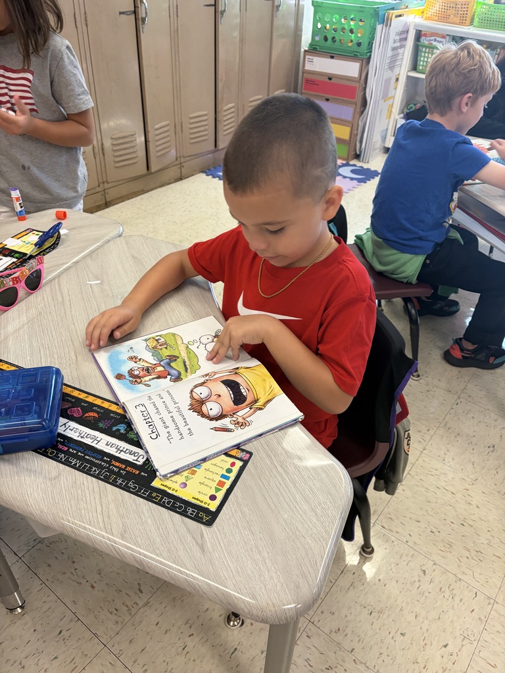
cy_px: 336
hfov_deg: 53.1
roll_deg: -5.5
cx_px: 252
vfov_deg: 67.3
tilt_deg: -36.2
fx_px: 506
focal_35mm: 26
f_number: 1.6
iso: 160
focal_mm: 5.96
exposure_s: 1/60
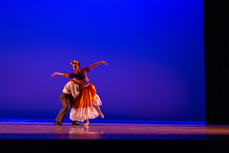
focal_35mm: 55
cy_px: 76
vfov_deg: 24.6
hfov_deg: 36.2
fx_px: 350
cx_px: 114
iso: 1250
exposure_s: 1/250
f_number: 1.8
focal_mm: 55
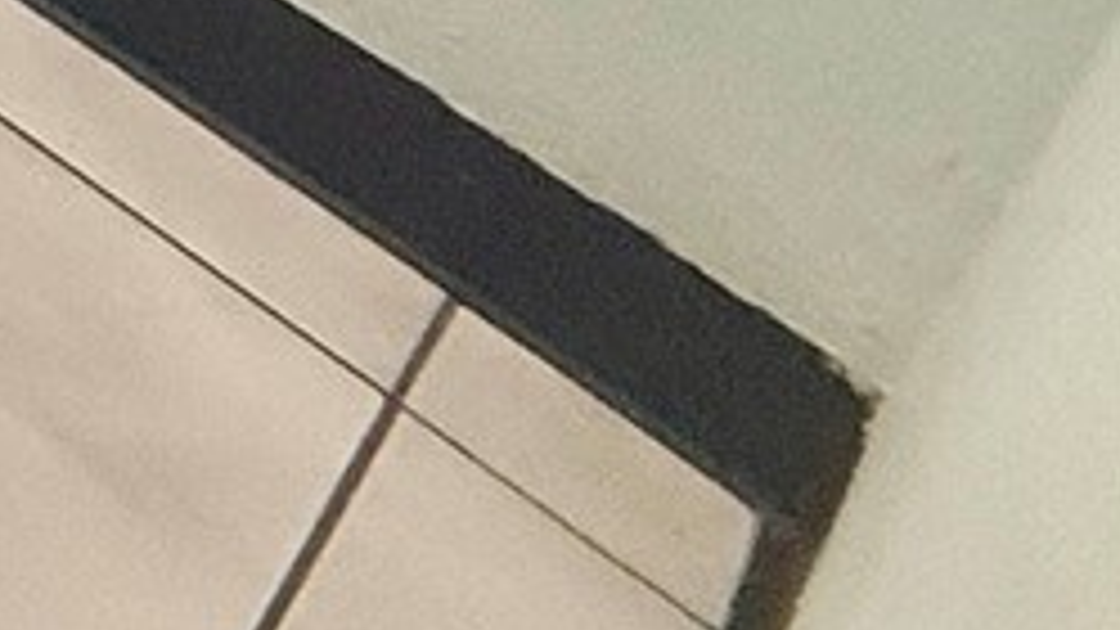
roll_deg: +0.4
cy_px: -2016
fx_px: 2910
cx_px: -2460
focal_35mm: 98
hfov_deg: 10.7
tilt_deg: -18.1
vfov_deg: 7.6
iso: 250
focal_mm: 2.22
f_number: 2.2
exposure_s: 1/120
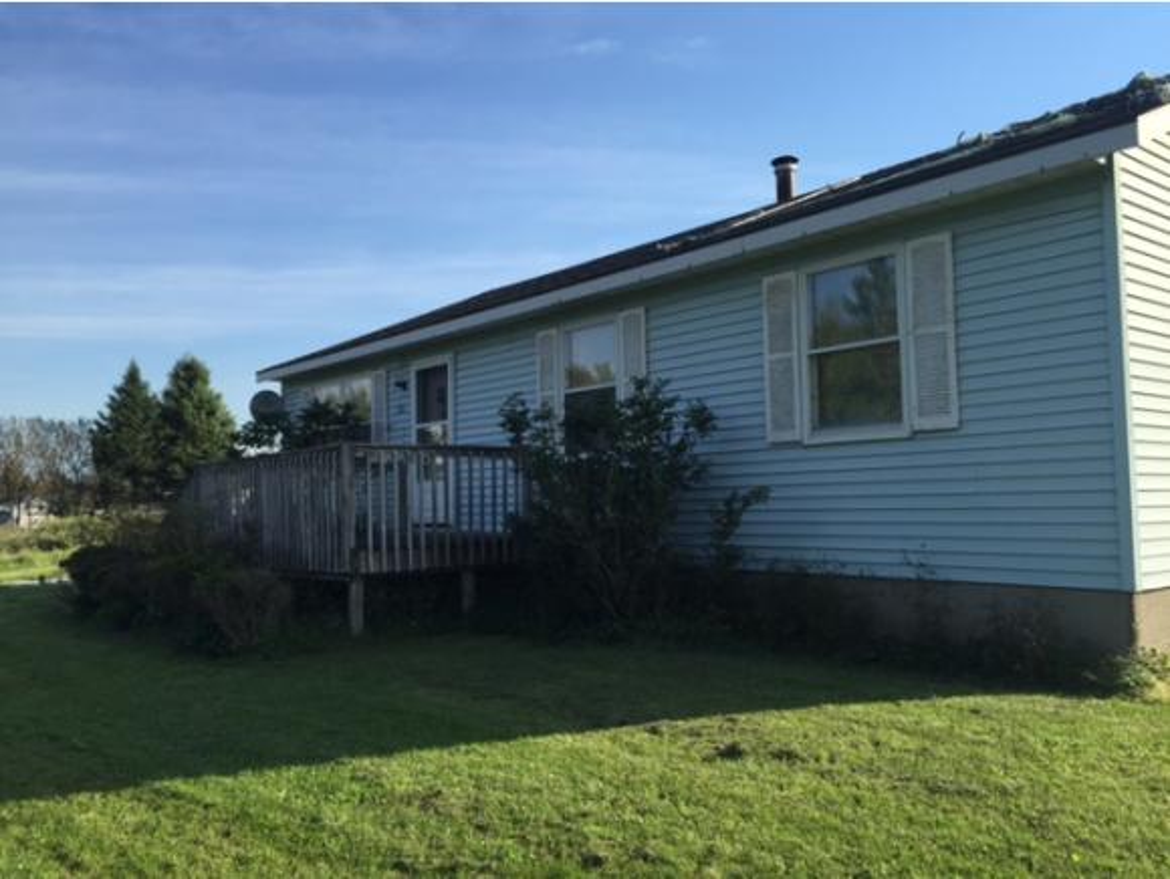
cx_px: 585
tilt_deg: +2.9
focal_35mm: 29
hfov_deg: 61.6
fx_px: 981
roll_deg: +0.3
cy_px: 440
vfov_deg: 48.3
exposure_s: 1/1647
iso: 32
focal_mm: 4.15
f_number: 2.2
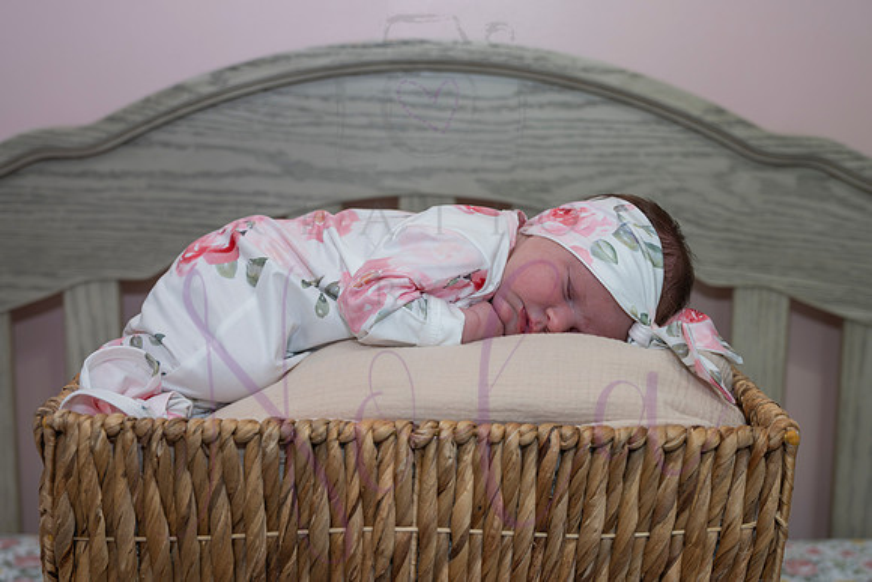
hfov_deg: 41.1
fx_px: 1162
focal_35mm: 48
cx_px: 425
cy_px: 284
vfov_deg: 28.1
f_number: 4
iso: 800
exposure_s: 1/320
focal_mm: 46
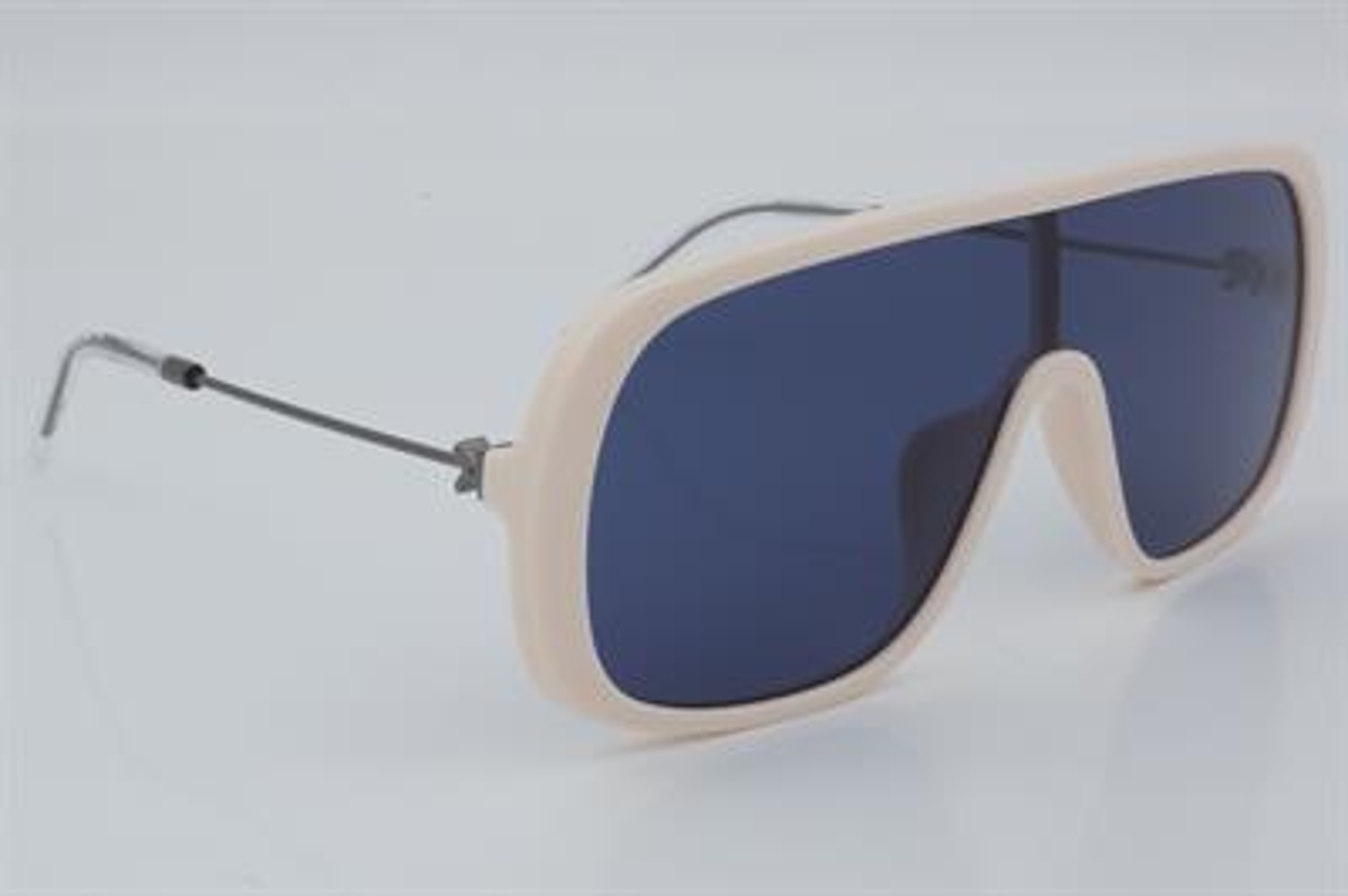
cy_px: 448
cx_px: 674
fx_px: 2806
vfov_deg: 18.2
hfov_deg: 27.0
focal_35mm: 75
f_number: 32
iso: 100
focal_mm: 50
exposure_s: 1/4
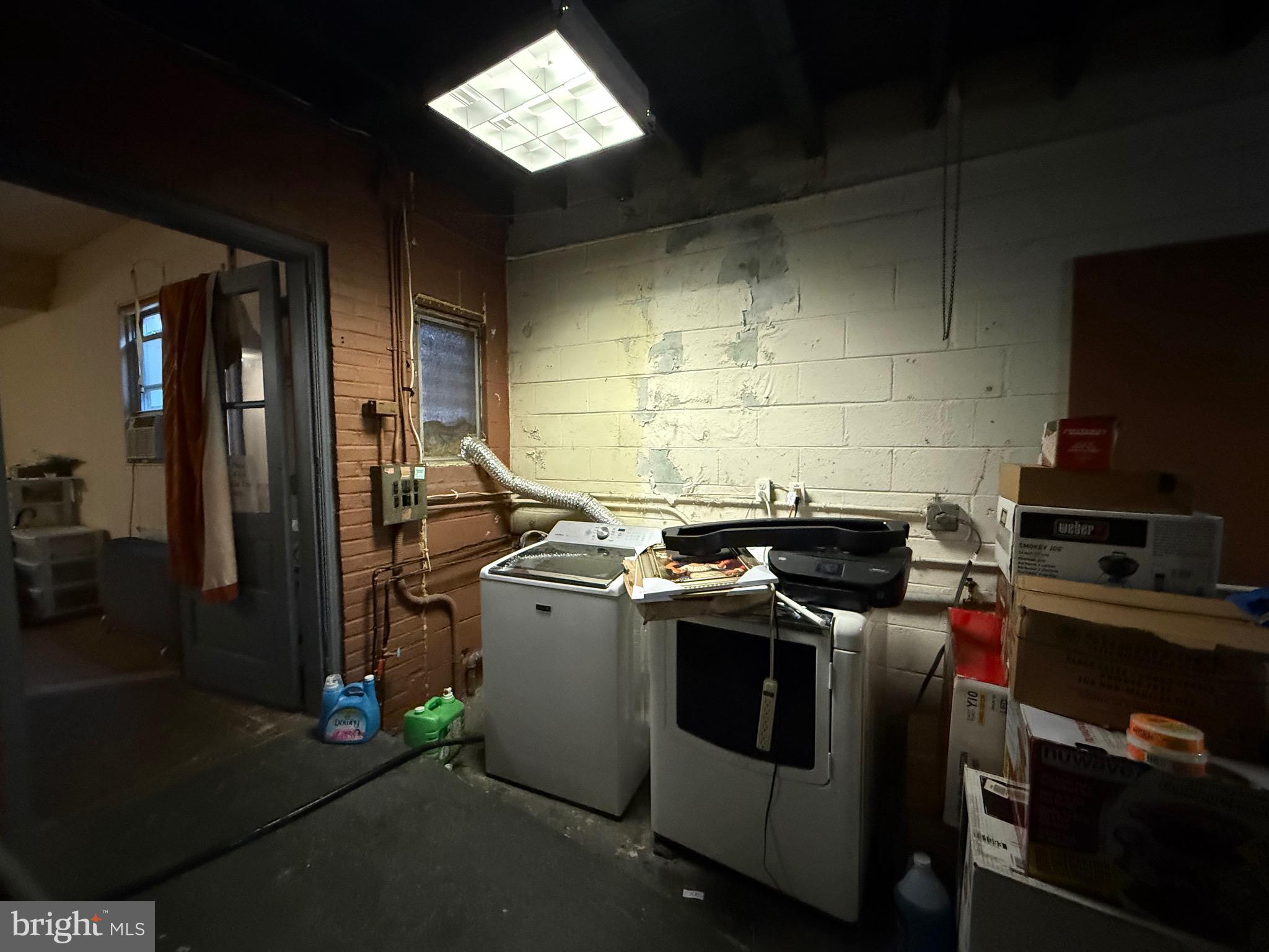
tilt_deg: -3.6
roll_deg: +1.0
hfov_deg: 102.1
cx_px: 634
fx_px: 513
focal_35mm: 14
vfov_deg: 85.7
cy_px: 476
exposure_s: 1/60
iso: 1000
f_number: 2.2
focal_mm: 2.22
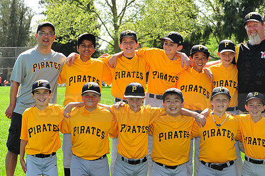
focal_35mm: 116
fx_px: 853
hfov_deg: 17.7
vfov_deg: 11.8
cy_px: 102
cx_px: 147
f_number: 8
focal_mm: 80
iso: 200
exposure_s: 1/250
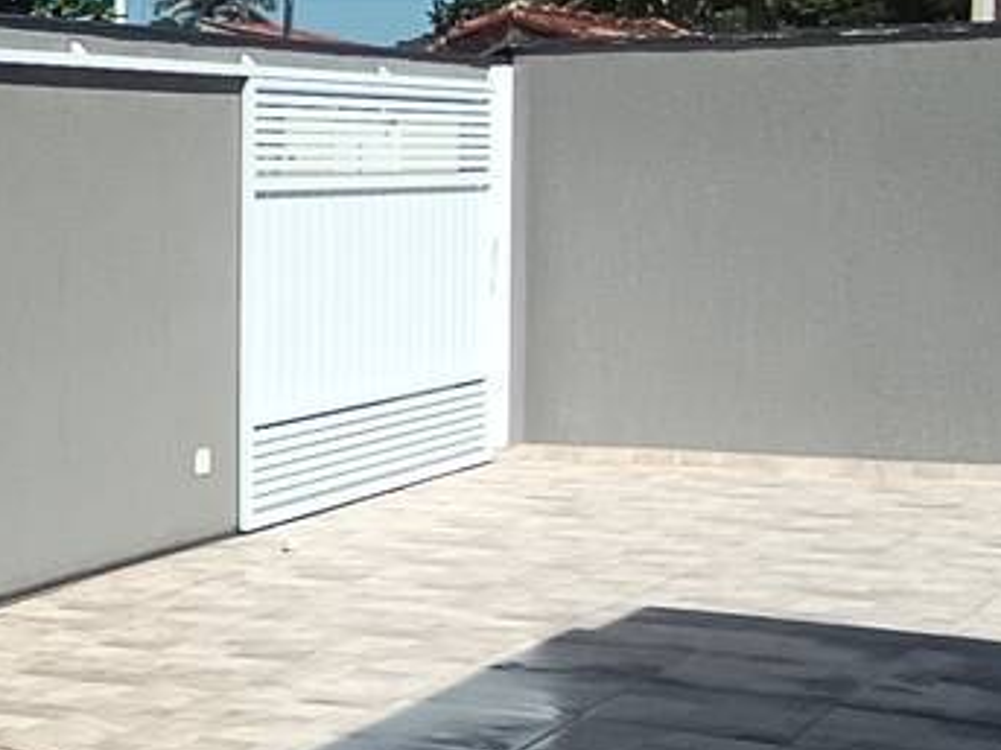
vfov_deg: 23.1
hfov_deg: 25.1
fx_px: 1821
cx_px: -409
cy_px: 196
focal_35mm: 63
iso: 59
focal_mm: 1.65
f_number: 2.2
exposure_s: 1/2198
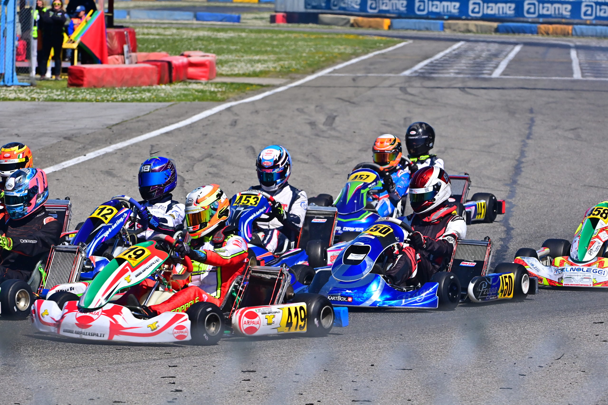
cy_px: 202
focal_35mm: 260
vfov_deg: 5.3
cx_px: 304
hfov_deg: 7.9
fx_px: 4391
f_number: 11
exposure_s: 1/1250
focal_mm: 260
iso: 2000
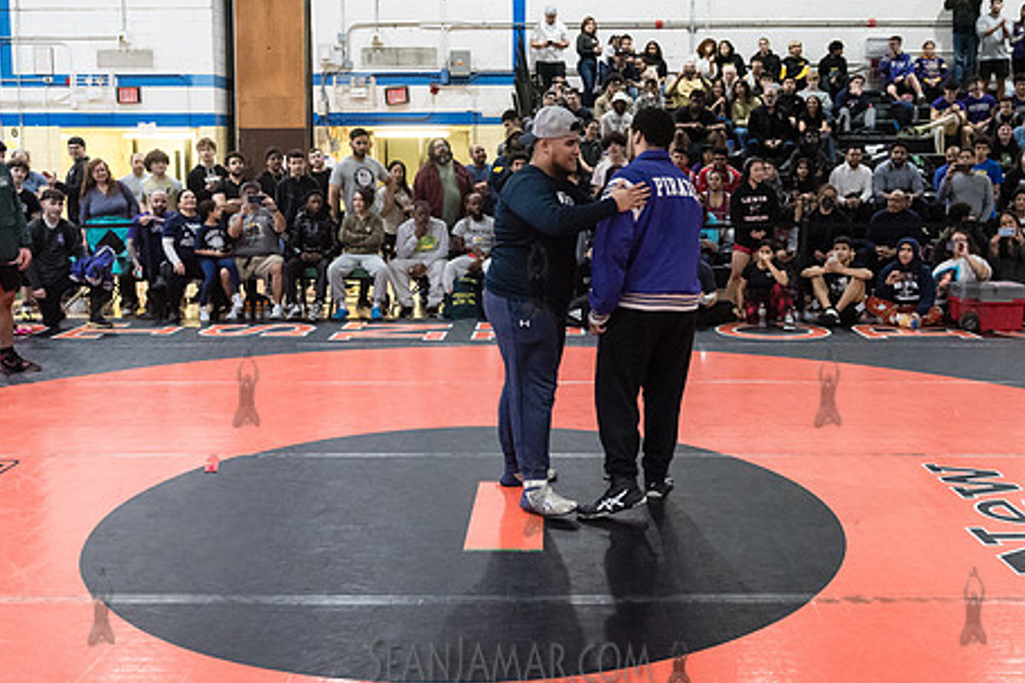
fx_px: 1053
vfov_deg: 35.8
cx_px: 536
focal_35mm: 37
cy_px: 278
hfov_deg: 51.9
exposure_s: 1/320
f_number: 3.2
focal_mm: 29
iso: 8000
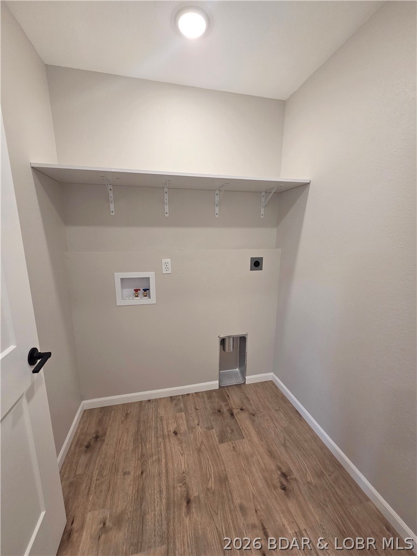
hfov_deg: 89.9
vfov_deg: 106.2
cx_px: 208
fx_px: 209
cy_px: 278
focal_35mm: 13
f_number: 2.2
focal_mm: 2.2
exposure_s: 1/120
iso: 200
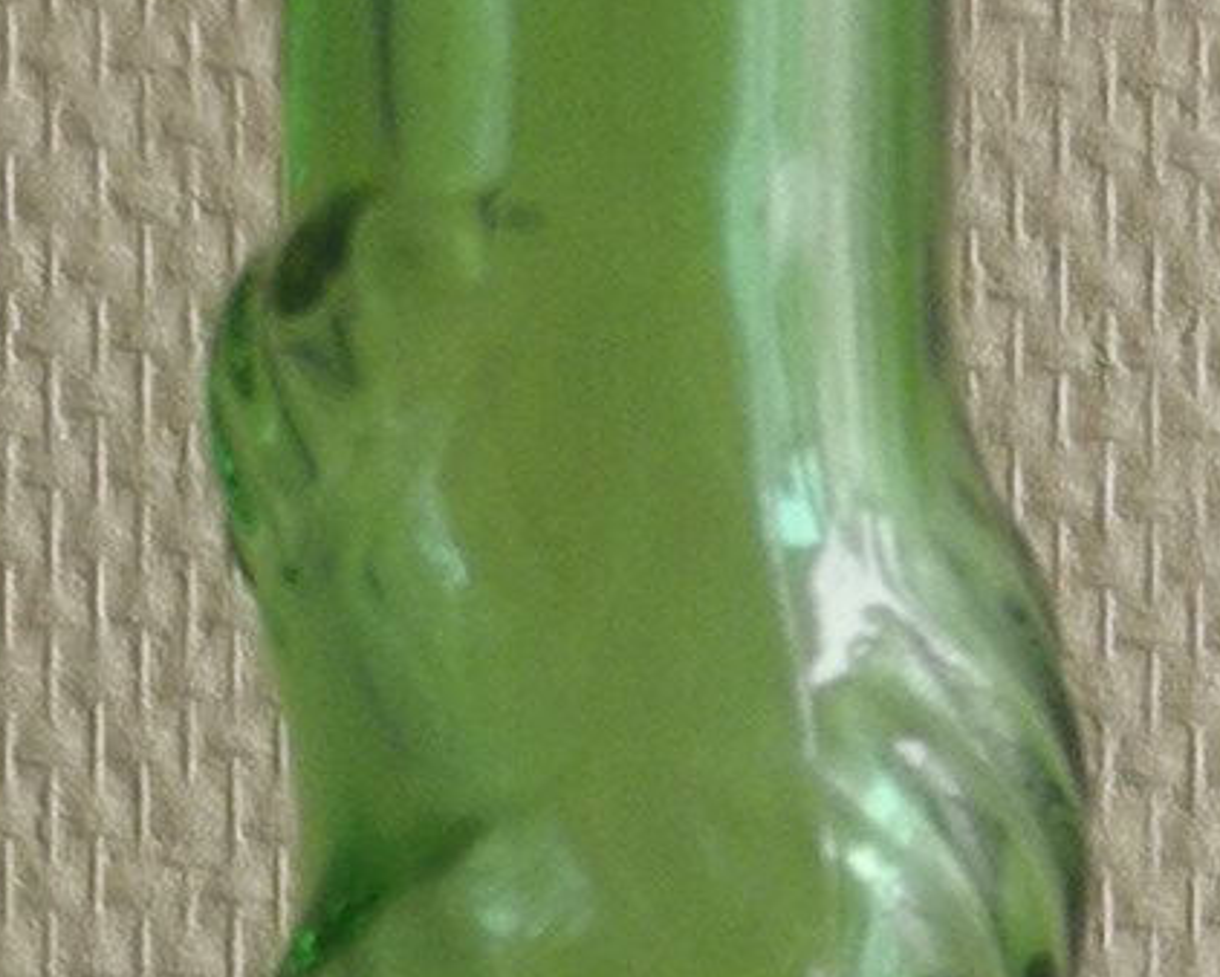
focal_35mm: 236
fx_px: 8525
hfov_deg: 8.2
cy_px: 1422
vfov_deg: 6.5
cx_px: 720
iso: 100
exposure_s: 1/45.8
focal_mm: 6
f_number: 2.8
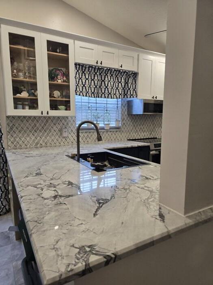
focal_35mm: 23
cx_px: 106
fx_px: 189
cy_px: 142
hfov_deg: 58.9
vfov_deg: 73.9
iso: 125
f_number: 1.7
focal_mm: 6.3
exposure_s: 1/120
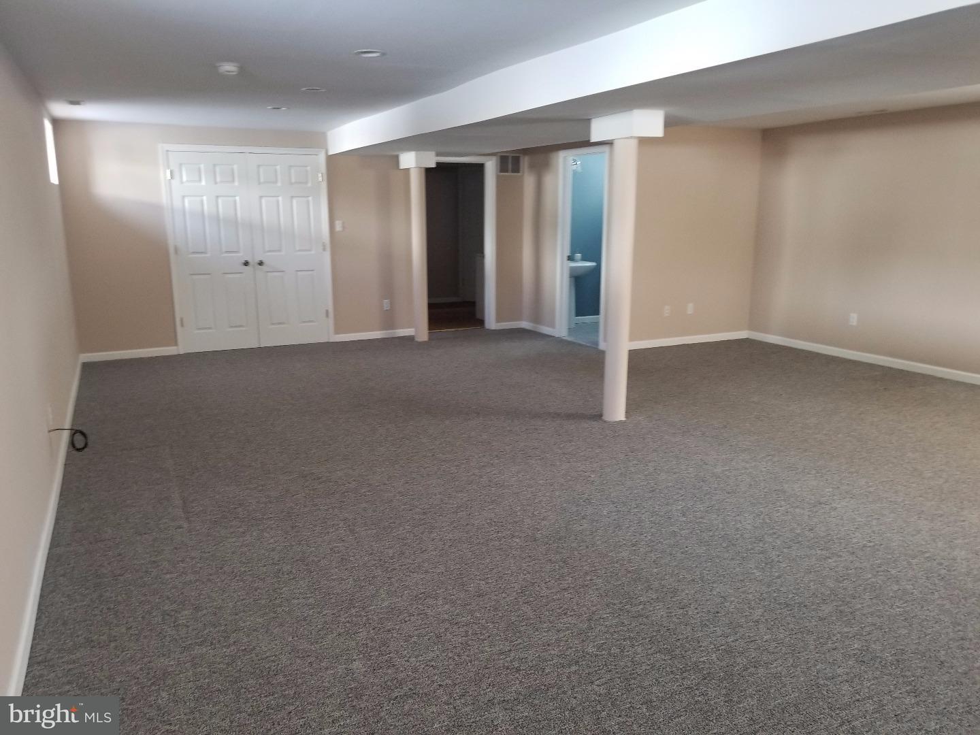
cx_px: 490
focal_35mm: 26
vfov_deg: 53.1
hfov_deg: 67.3
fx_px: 736
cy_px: 368
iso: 160
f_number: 1.7
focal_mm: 4.25
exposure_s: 1/30
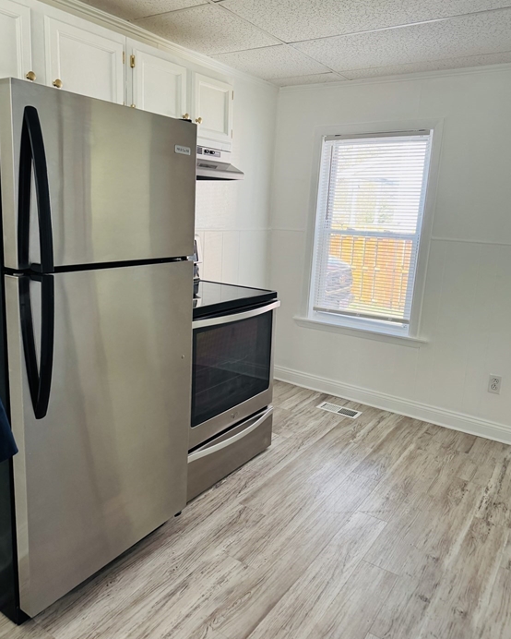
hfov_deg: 55.0
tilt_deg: -9.1
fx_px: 491
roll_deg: -1.9
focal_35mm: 26
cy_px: 305
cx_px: 258
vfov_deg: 66.0
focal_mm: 6.76
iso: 160
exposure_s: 1/121
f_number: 1.78
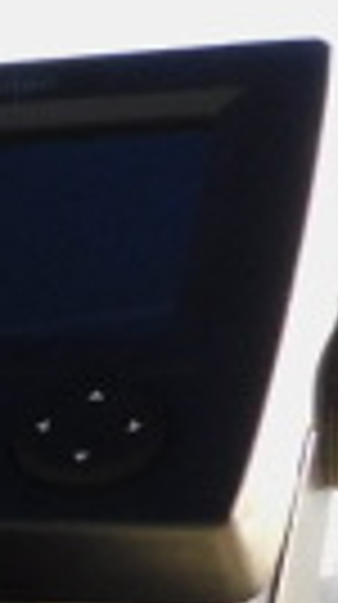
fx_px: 2399
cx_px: -807
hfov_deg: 6.9
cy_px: 1071
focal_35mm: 150
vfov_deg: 13.0
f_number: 3
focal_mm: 4
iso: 125
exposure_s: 1/500
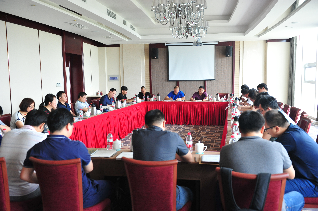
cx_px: 159
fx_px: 309
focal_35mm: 35
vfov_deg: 37.8
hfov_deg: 54.5
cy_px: 106
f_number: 4
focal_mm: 35
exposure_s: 1/160
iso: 2000
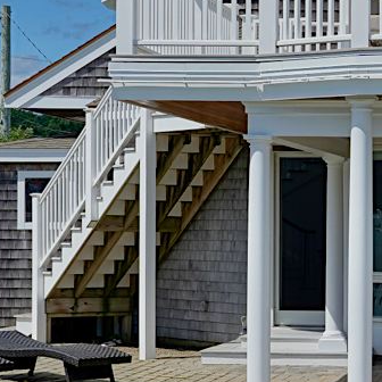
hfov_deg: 12.7
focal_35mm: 132
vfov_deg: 13.2
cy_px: 239
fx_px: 1648
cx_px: 542
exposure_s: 1/500
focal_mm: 29
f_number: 8
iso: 100
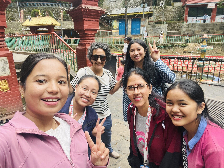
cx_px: 112
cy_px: 84
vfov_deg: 58.9
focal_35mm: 23
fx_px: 149
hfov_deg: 73.9
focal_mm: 2.71
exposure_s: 1/121
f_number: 2.2
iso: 40
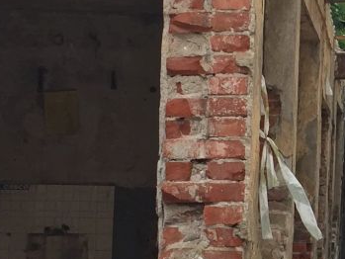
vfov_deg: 11.2
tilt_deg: +3.3
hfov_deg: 13.9
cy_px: 138
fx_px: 1326
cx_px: 514
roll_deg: -2.4
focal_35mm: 133
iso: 32
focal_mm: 4.15
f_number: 2.2
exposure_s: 1/590
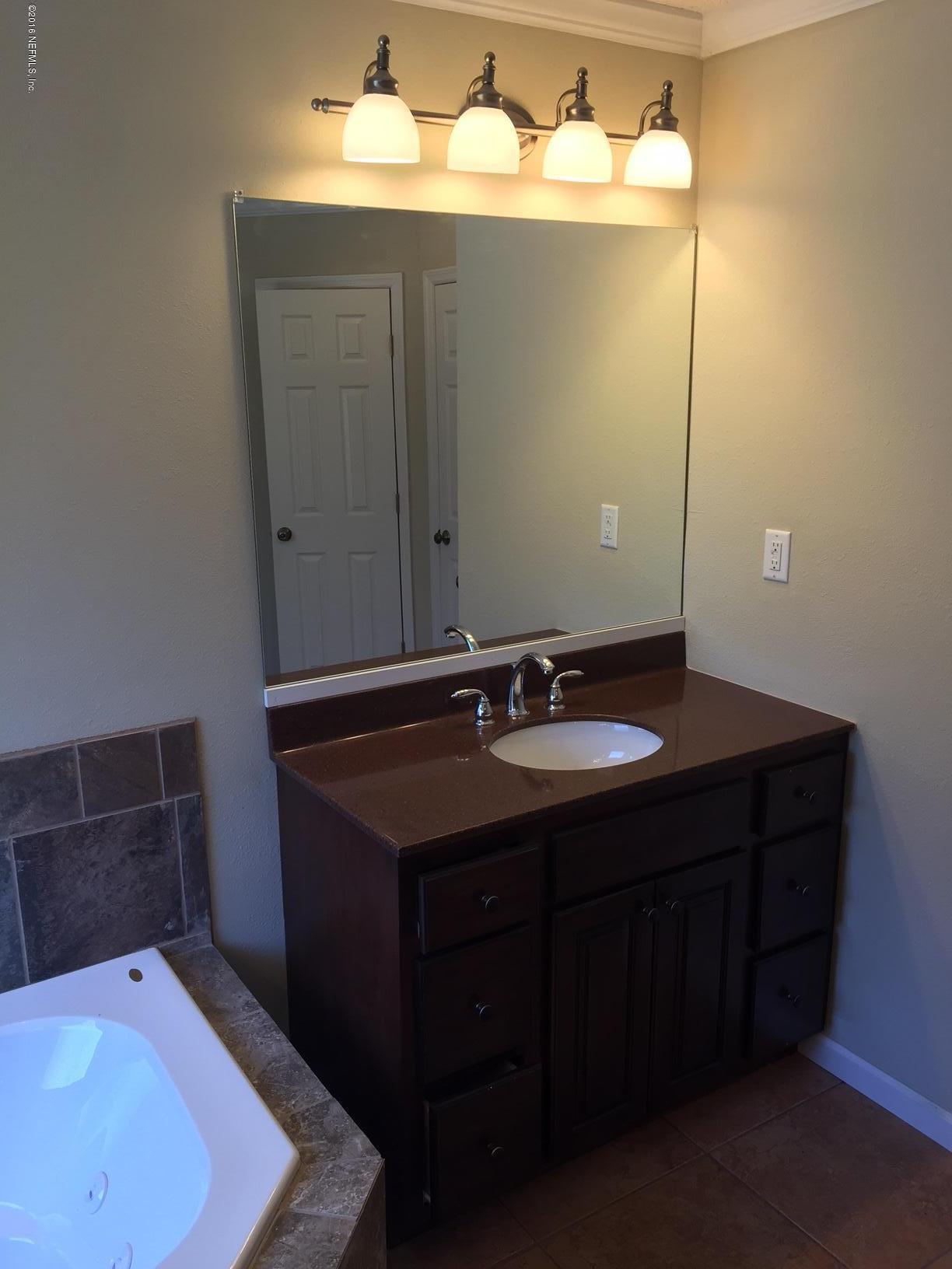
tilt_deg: -13.6
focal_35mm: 29
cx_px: 476
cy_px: 634
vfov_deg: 61.7
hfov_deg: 48.2
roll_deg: +1.1
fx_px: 1063
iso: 32
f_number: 2.2
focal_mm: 4.15
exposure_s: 1/60
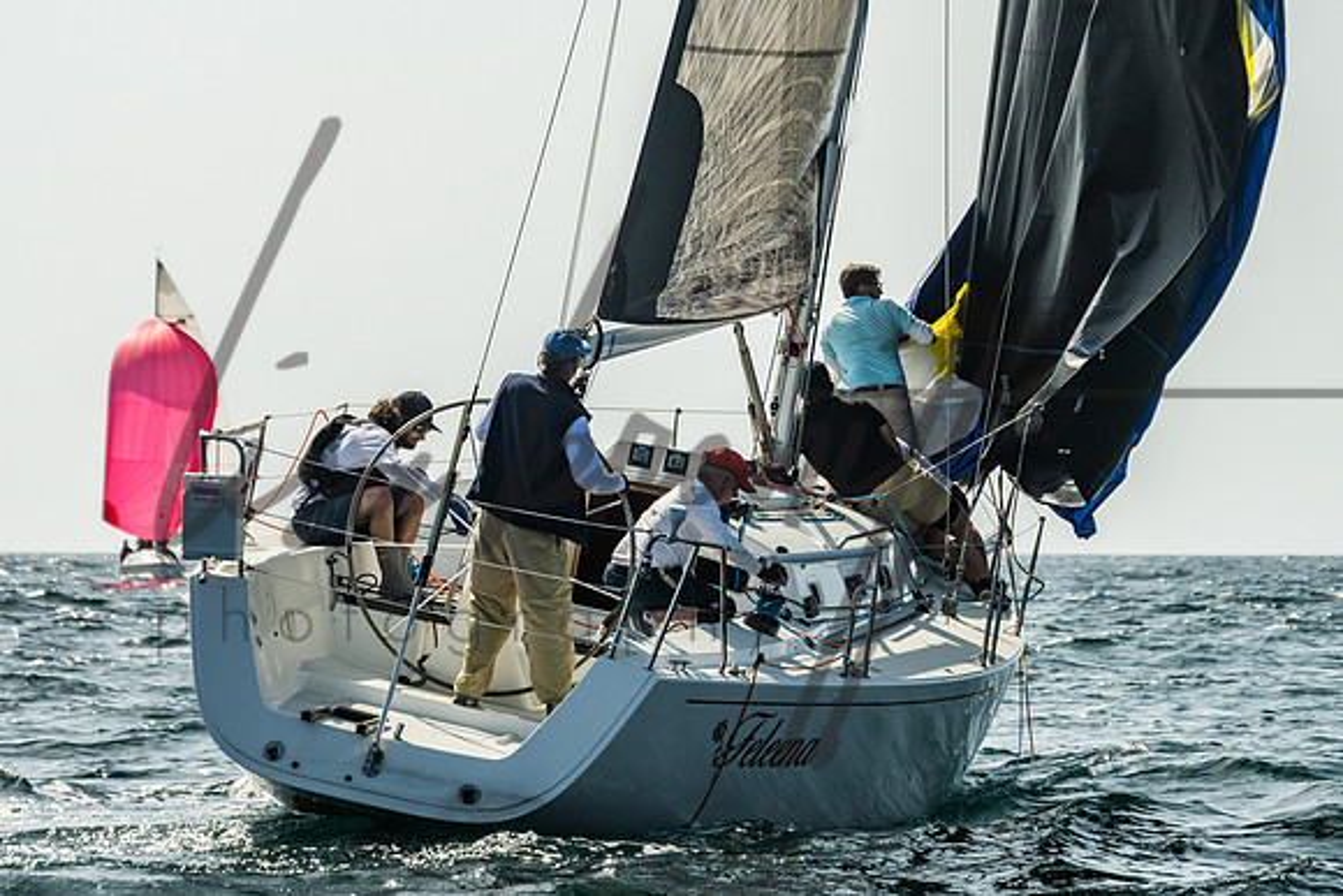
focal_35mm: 223
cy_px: 334
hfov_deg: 9.2
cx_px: 720
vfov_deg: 6.2
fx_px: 8317
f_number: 6.3
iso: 320
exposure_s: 1/2000
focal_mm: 135
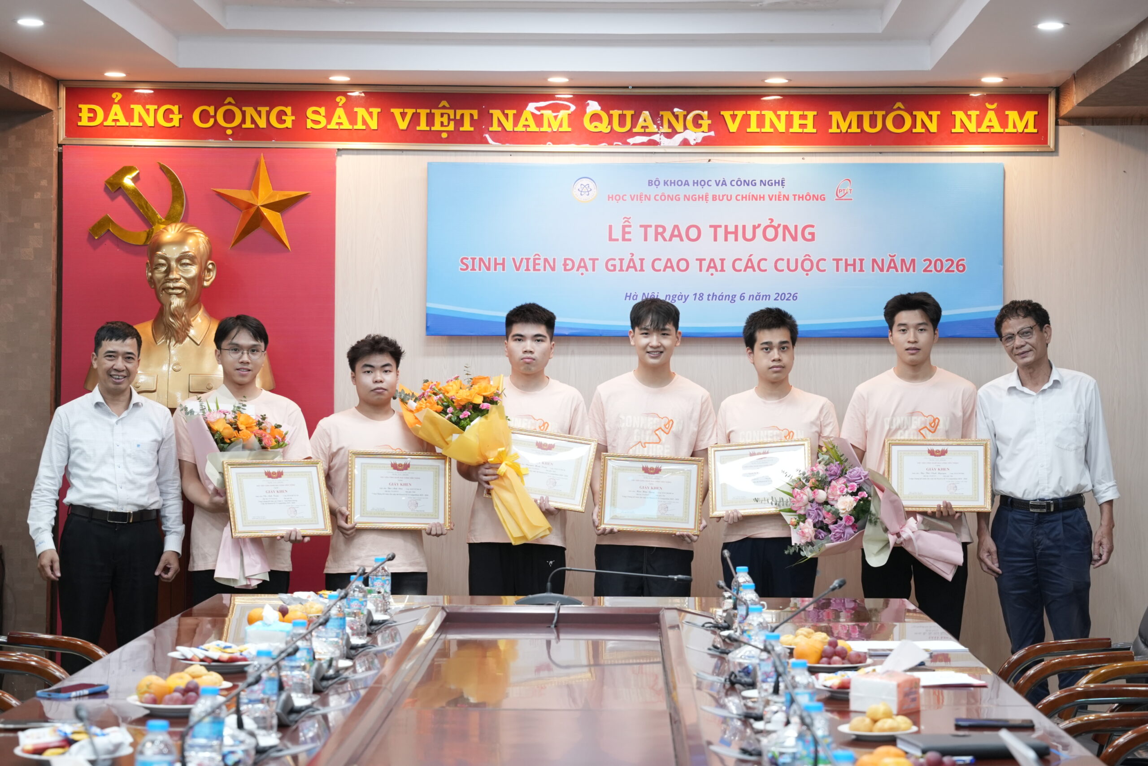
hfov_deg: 24.5
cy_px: 383
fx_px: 2647
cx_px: 574
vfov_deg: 16.5
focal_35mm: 83
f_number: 4
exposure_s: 1/100
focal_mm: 55.4
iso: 1000
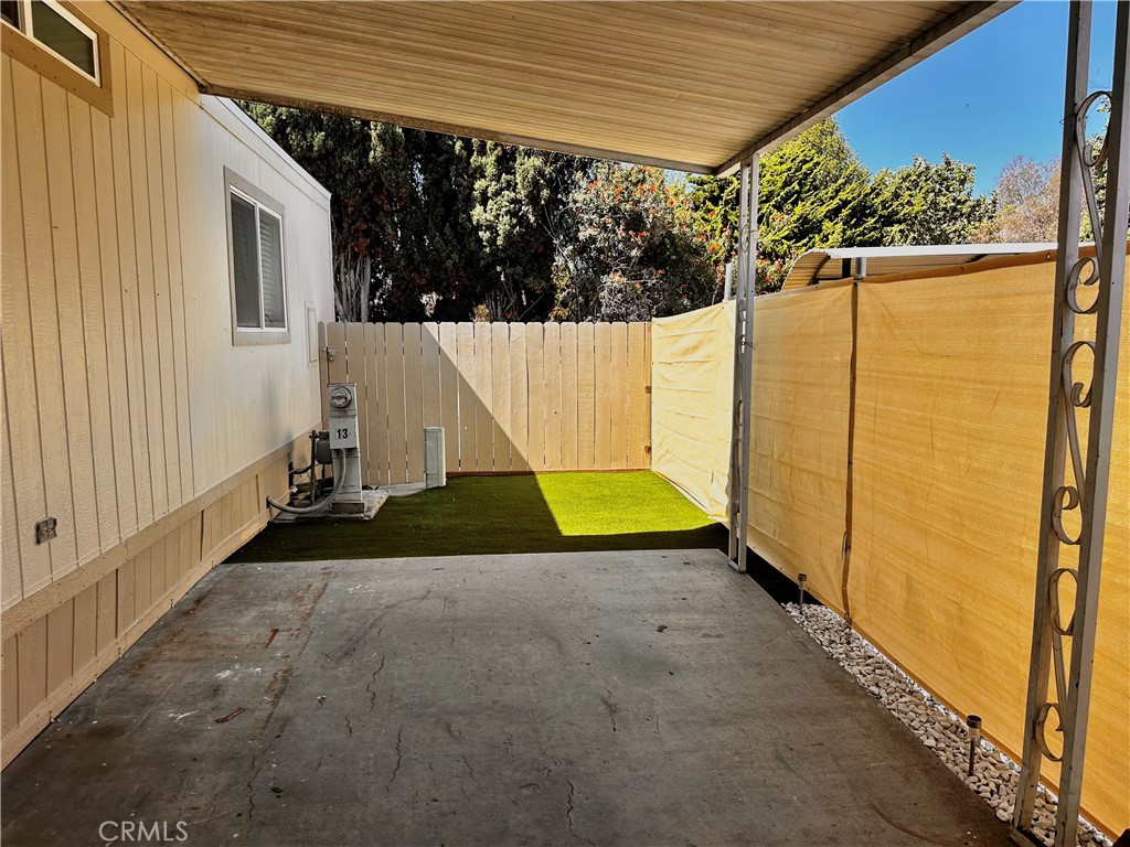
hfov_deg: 71.6
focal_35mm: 24
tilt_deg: -6.4
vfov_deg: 56.8
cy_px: 424
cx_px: 565
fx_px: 783
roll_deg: +0.3
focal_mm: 6.86
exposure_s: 1/1495
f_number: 1.78
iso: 80
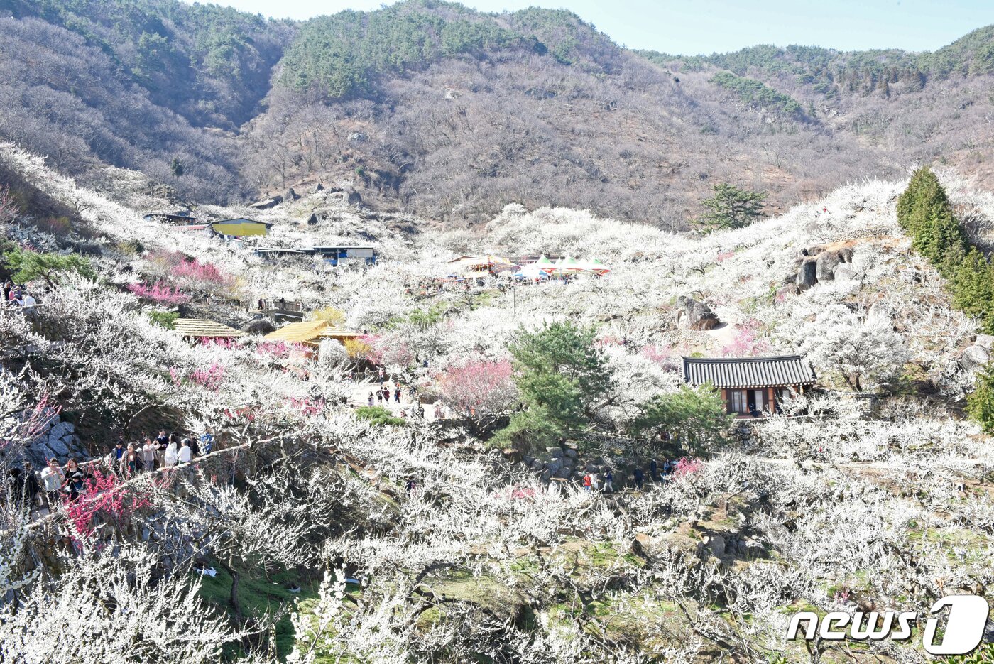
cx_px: 497
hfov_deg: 58.7
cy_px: 332
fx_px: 884
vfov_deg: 41.2
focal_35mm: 32
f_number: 22
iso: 1000
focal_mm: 32
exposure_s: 1/60
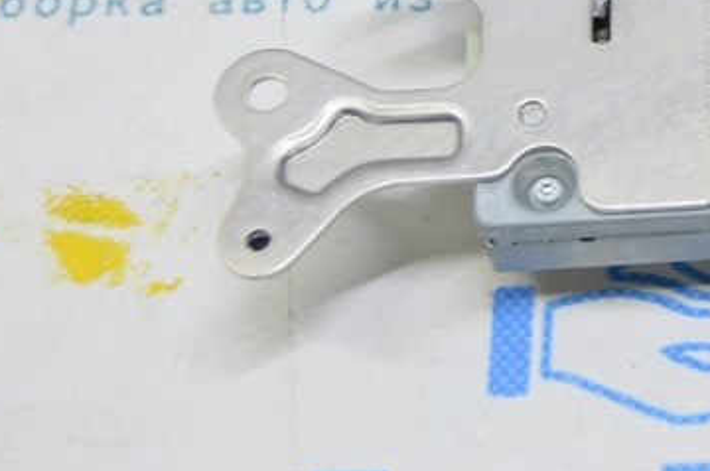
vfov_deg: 10.2
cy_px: -80
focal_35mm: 132
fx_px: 2608
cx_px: 951
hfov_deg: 14.8
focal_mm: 31
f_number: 5.6
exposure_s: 1/20
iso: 400
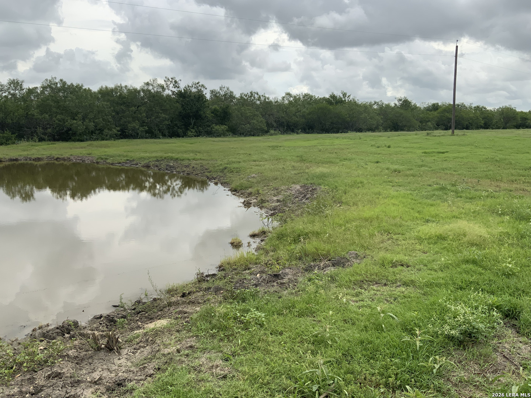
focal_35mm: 29
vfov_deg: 48.2
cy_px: 199
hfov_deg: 61.7
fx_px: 445
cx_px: 266
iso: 16
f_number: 1.8
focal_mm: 3
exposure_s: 1/1848
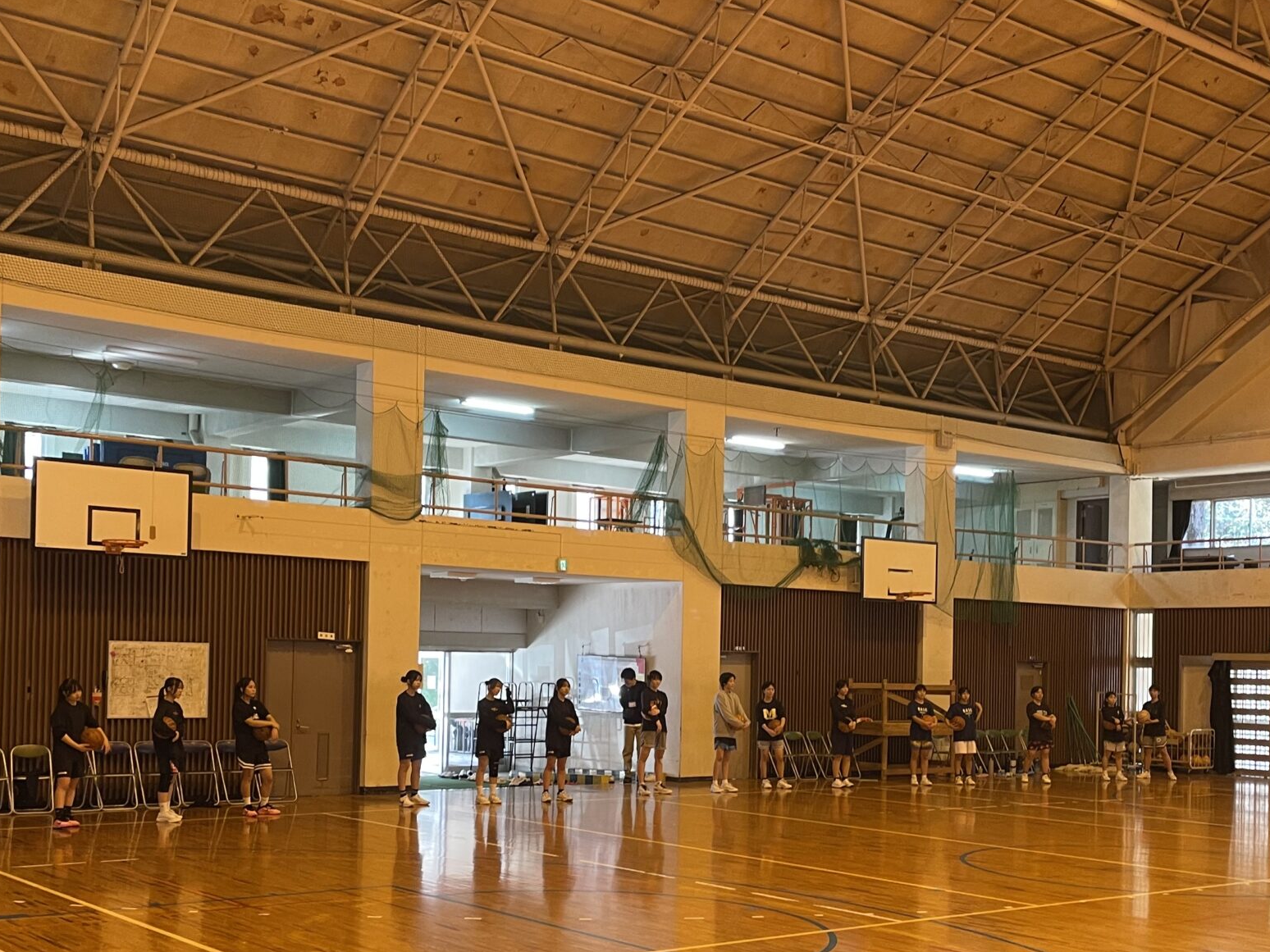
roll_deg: -1.4
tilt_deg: +3.1
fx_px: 1578
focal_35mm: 43
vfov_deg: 33.2
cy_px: 667
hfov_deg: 43.8
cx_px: 659
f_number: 1.6
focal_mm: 4.2
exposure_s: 1/60
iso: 100
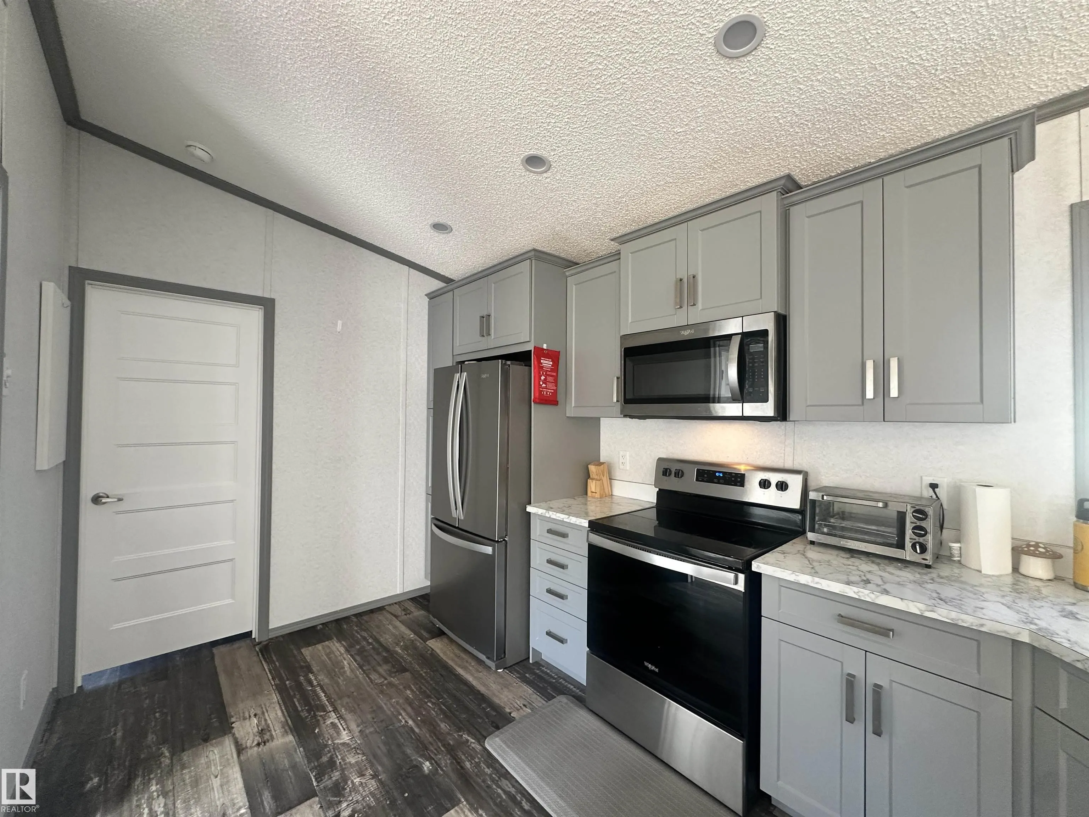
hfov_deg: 102.1
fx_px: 440
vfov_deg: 85.7
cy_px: 408
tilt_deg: +0.4
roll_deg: -0.4
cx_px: 544
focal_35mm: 14
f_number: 2.2
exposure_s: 1/60
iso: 160
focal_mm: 2.22
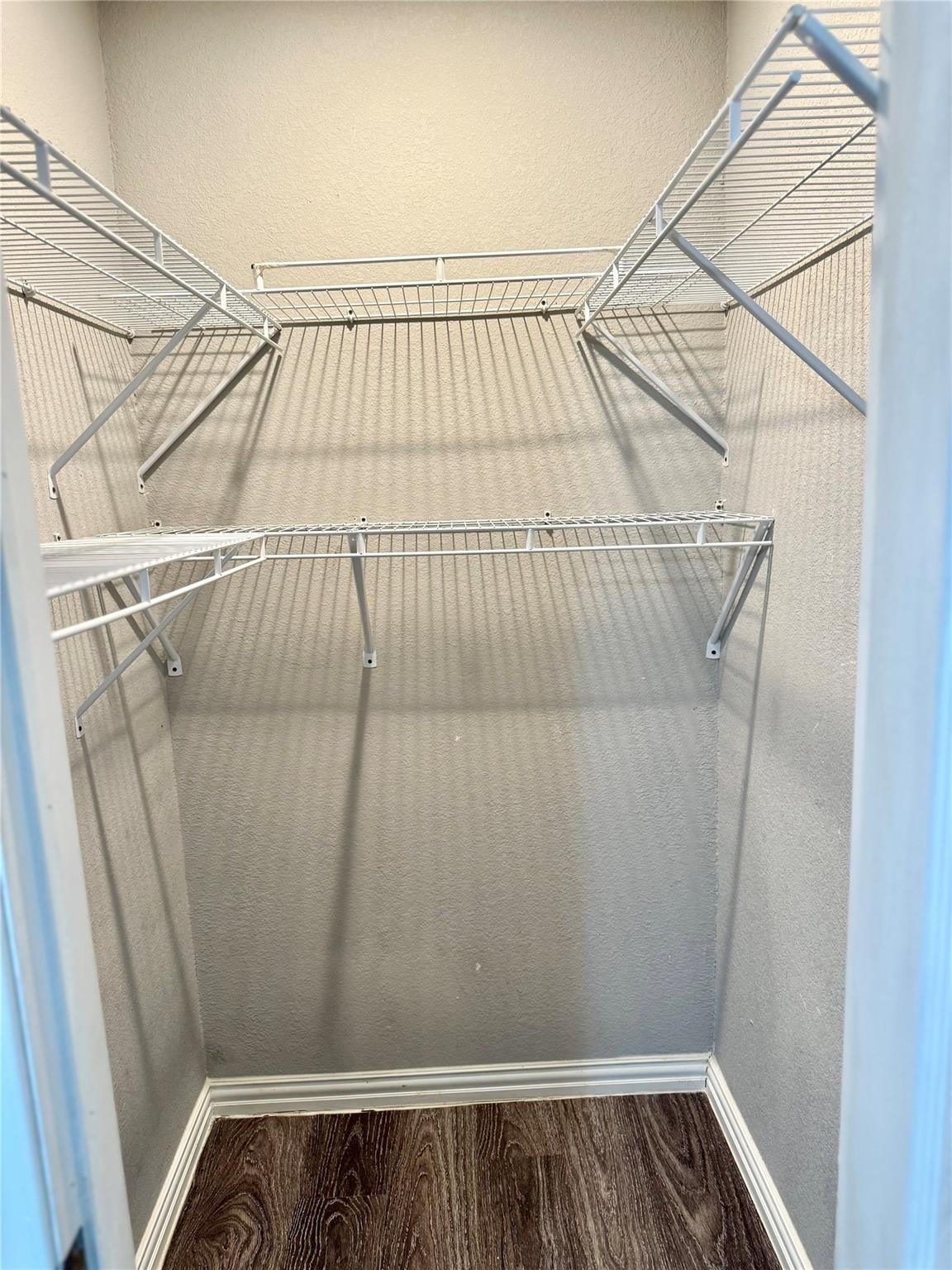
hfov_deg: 56.8
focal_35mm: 24
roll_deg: +2.7
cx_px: 476
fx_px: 880
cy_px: 635
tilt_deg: -11.2
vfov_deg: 71.6
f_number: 1.78
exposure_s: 1/60
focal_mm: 6.76
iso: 200
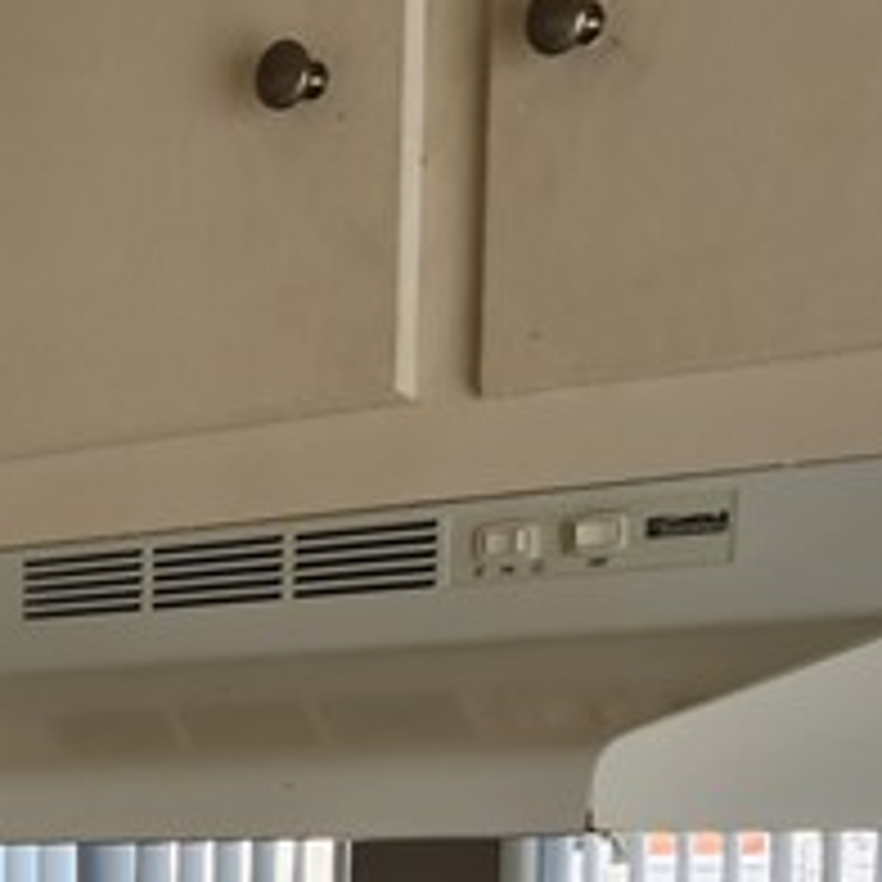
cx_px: -238
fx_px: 3056
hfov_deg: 15.7
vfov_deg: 15.1
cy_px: 1359
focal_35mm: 106
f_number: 1.8
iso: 25
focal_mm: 6.4
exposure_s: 1/180
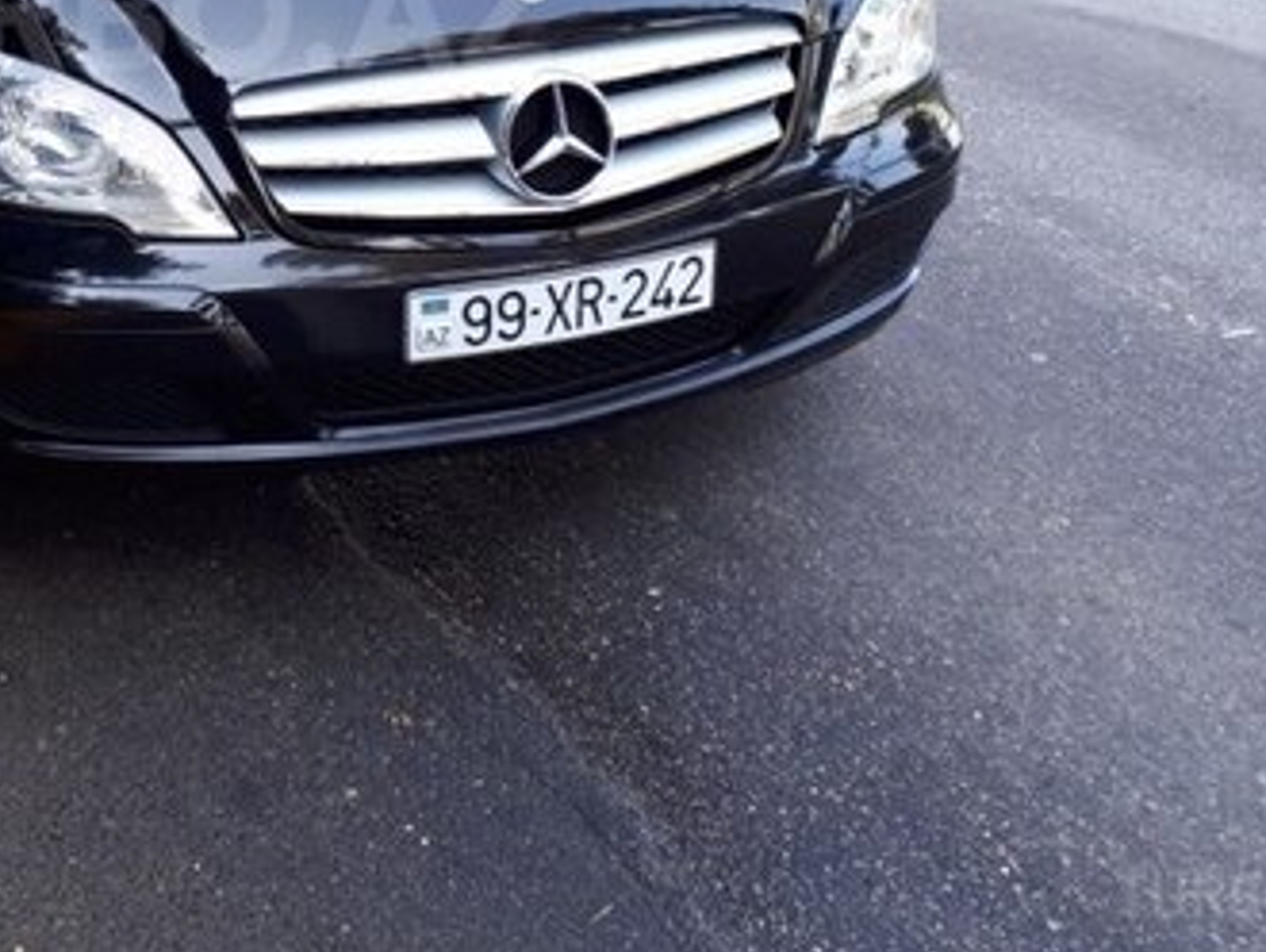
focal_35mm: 54
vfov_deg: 25.8
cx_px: 157
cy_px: 13
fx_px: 1976
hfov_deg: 33.8
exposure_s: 1/100
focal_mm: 3.6
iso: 40
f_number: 1.9
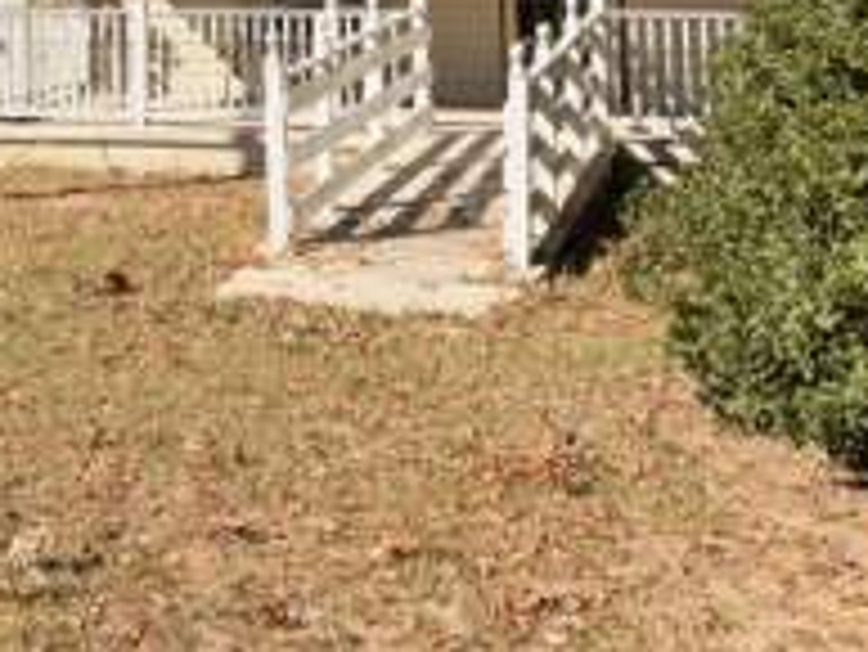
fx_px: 1681
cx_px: 216
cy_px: -148
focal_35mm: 67
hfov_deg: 28.5
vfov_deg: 20.4
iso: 64
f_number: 1.8
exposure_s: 1/2667
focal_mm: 6.93
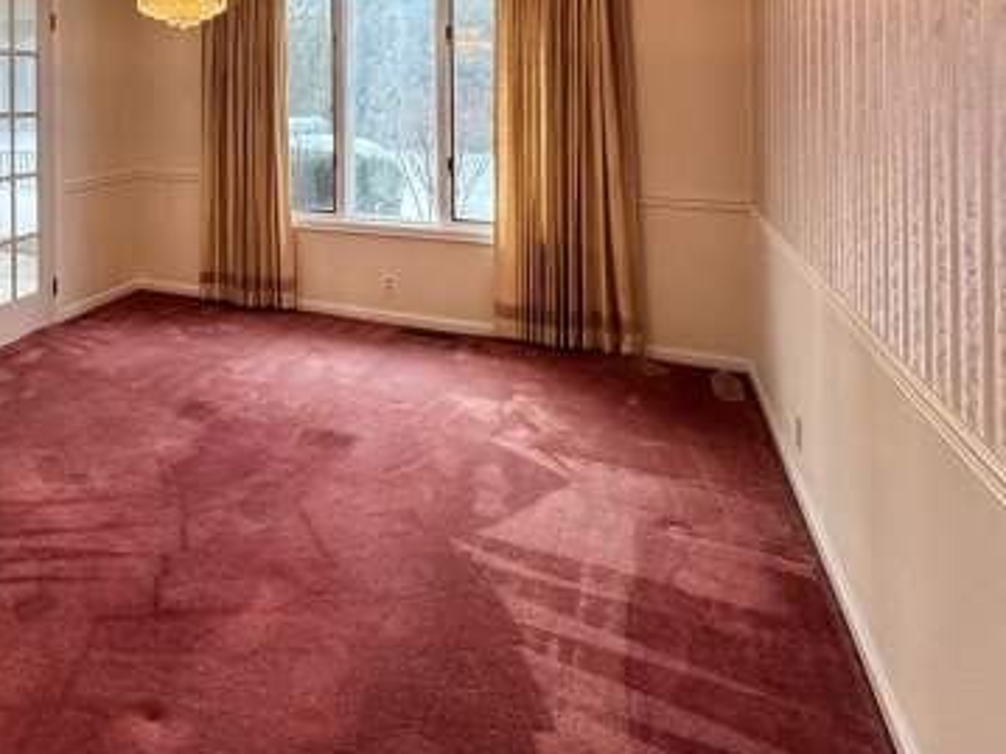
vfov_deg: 48.2
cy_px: 92
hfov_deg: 62.9
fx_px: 755
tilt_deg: -0.5
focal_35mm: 26
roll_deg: +0.0
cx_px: 237
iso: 125
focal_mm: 2.22
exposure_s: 1/120
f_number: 2.2
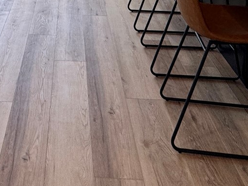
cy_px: -140
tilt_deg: -1.8
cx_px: 44
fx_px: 401
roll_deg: +0.1
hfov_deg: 33.2
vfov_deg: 19.8
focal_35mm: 56
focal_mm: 2.22
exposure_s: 1/120
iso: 64
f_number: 2.2
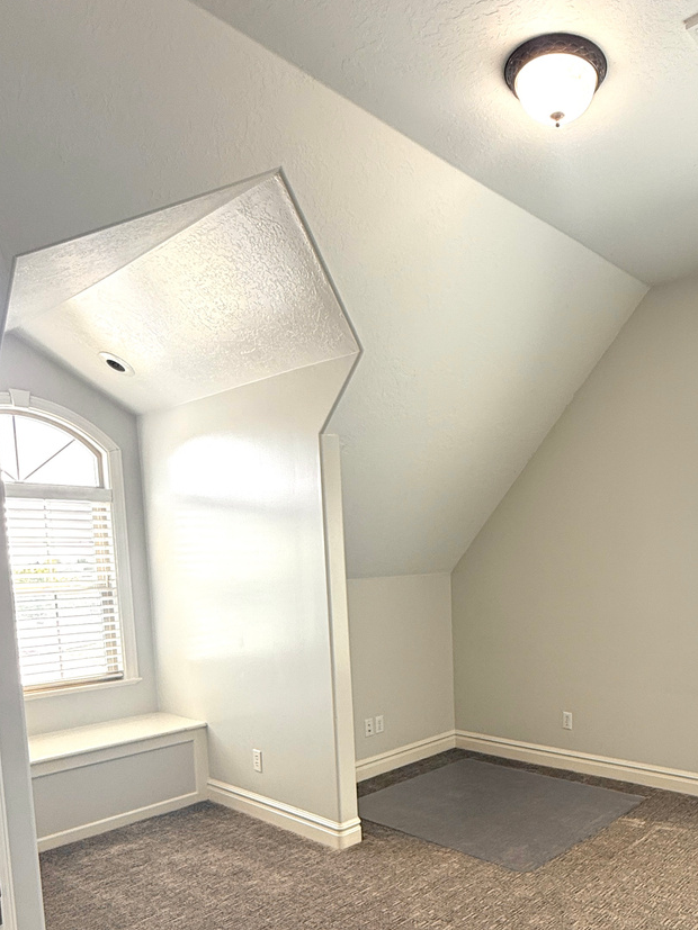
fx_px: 699
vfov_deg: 65.5
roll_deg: +1.0
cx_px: 520
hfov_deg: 50.9
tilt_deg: -4.8
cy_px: 622
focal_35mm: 26
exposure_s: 1/99
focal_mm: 2.22
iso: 80
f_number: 2.2
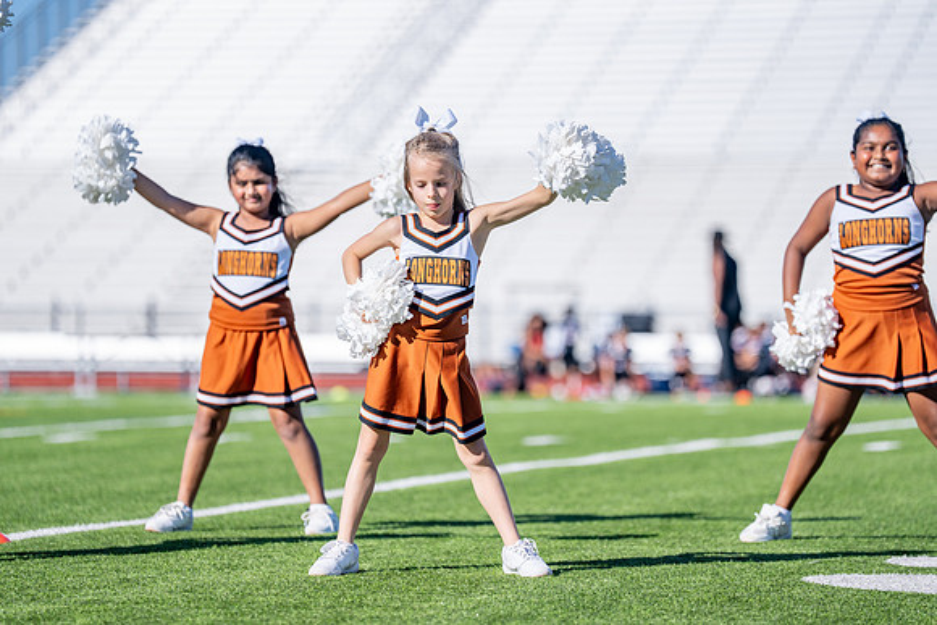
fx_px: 4265
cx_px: 450
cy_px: 311
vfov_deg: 8.4
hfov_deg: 12.5
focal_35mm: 164
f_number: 2.8
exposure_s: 1/2500
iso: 100
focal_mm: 154
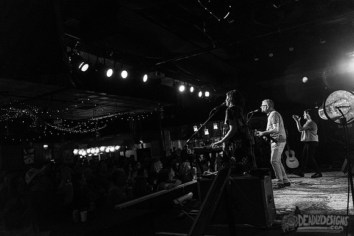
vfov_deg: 45.0
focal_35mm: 29
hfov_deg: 63.6
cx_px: 177
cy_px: 118
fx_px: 285
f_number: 3.2
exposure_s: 1/100
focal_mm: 29
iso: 2000
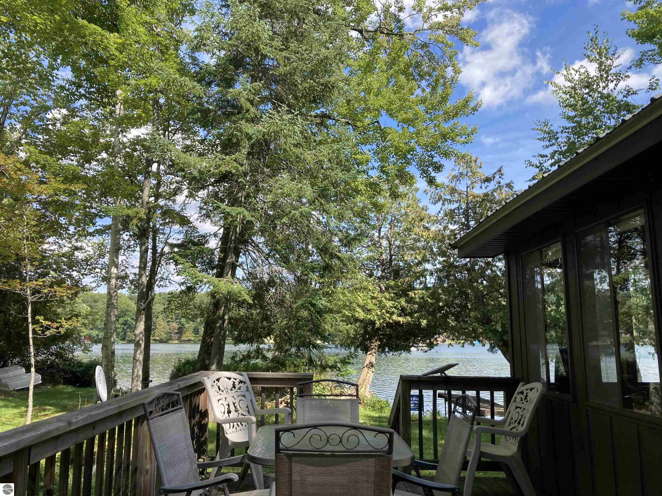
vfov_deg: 49.7
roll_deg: -0.5
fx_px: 535
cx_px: 331
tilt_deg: +9.7
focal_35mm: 28
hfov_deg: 63.4
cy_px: 248
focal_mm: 3.99
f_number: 1.8
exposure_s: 1/716
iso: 20
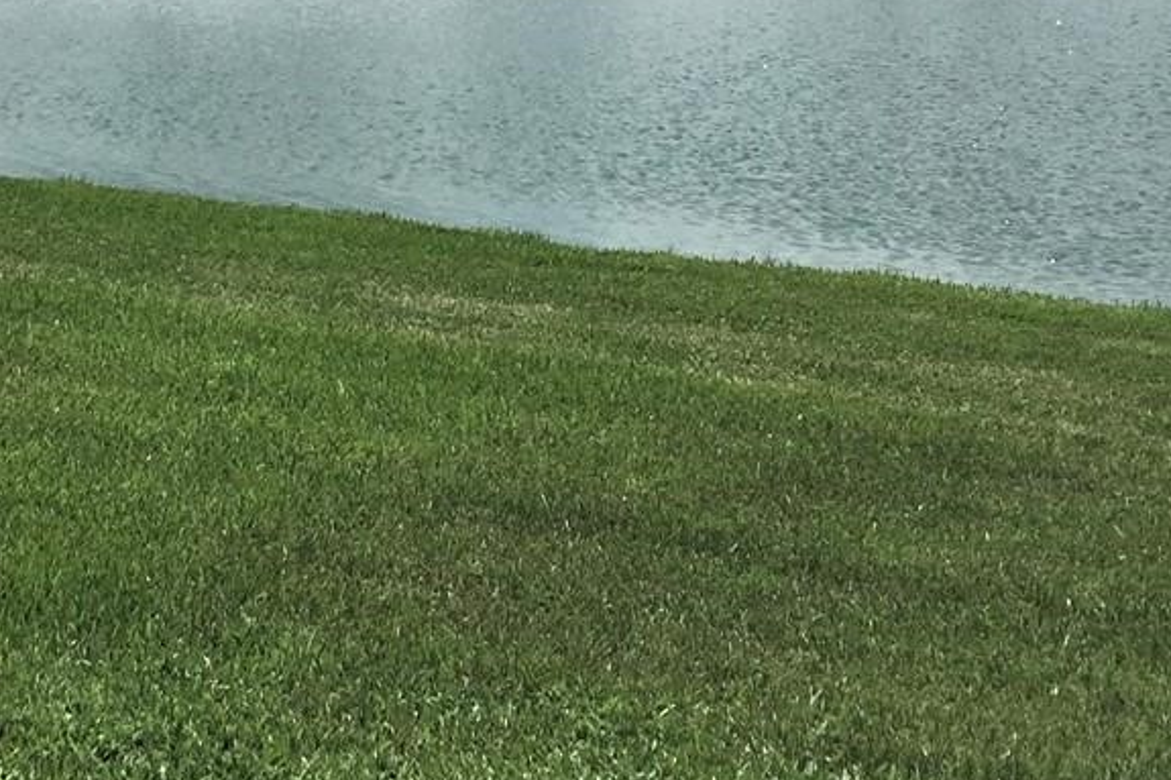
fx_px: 2731
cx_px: 389
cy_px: -238
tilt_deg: -0.6
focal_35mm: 84
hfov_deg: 24.1
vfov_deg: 15.5
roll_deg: -4.4
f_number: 2.2
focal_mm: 4.15
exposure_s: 1/4405
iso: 32
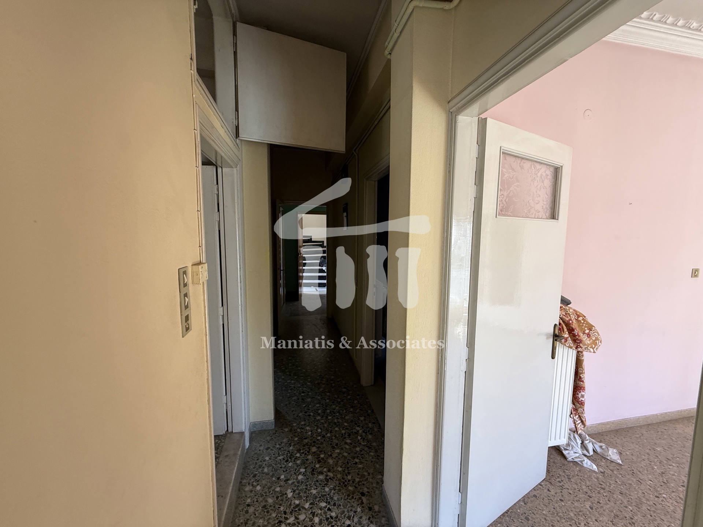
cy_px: 264
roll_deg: -0.7
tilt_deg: -4.8
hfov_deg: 102.1
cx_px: 352
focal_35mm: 14
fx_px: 284
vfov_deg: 85.7
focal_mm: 2.22
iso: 160
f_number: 2.2
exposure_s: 1/99
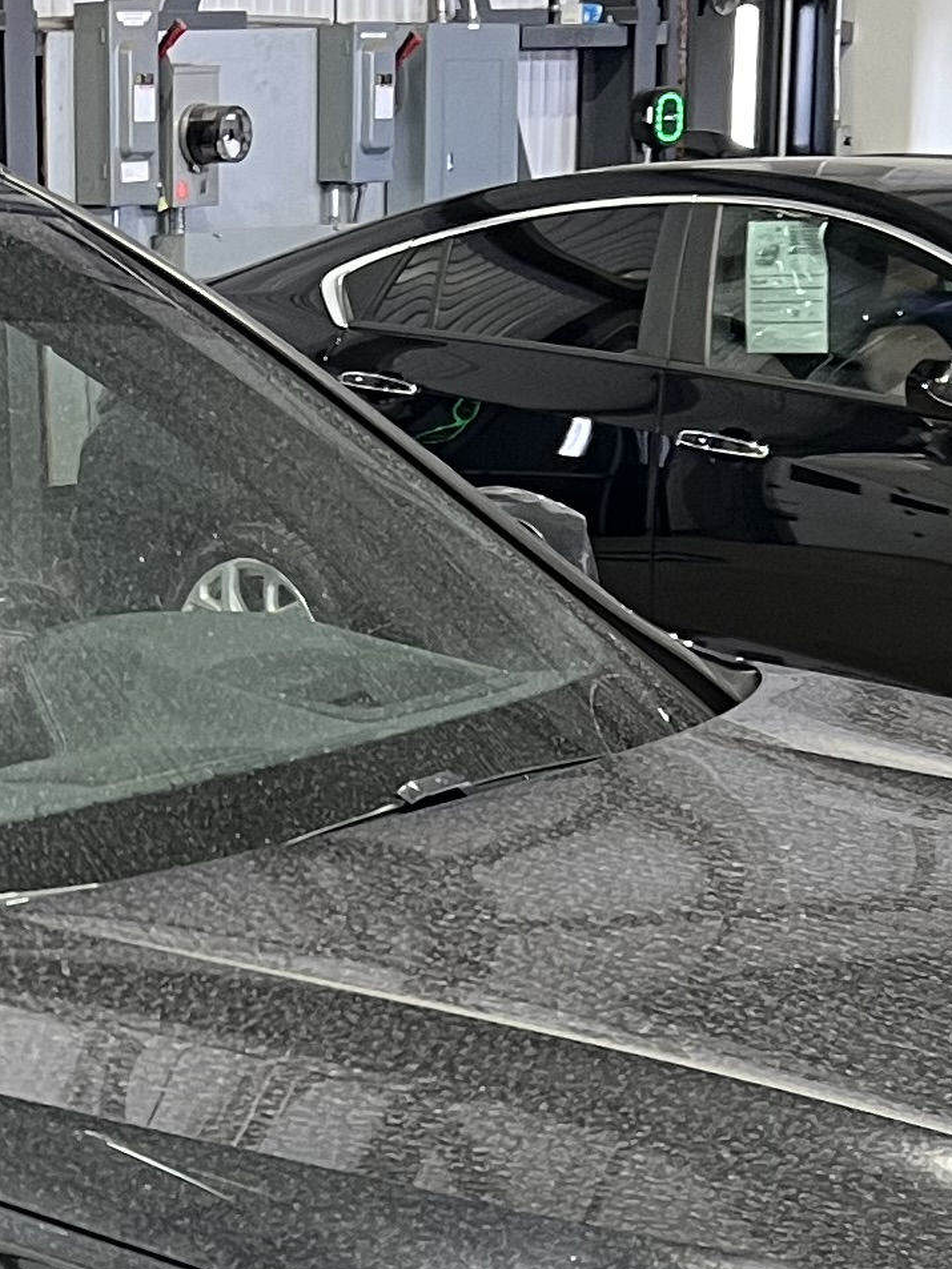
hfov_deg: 13.3
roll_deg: +2.2
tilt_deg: -19.3
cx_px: 41
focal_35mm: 110
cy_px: 1499
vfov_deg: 17.1
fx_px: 4033
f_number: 1.5
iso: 125
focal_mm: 5.7
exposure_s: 1/60
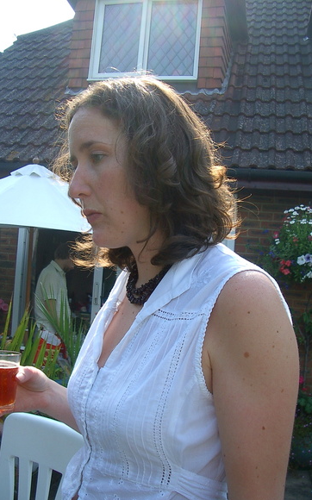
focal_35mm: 38
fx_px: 517
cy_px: 249
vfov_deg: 51.6
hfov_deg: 33.5
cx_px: 149
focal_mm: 5.8
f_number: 2.6
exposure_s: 1/500
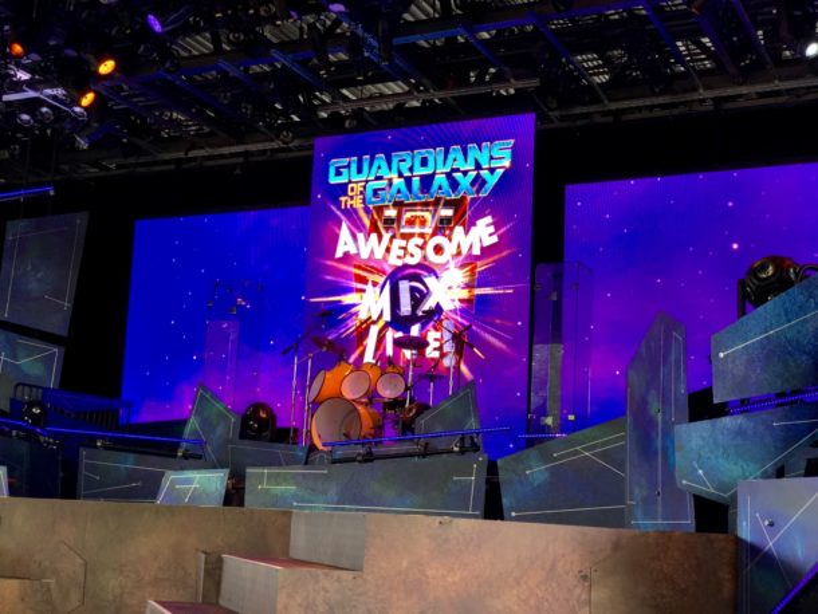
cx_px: 409
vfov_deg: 28.1
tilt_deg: +9.9
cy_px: 307
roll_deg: -2.8
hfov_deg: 36.8
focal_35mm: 52
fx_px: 1229
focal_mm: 6
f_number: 2.4
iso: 16
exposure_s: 1/60
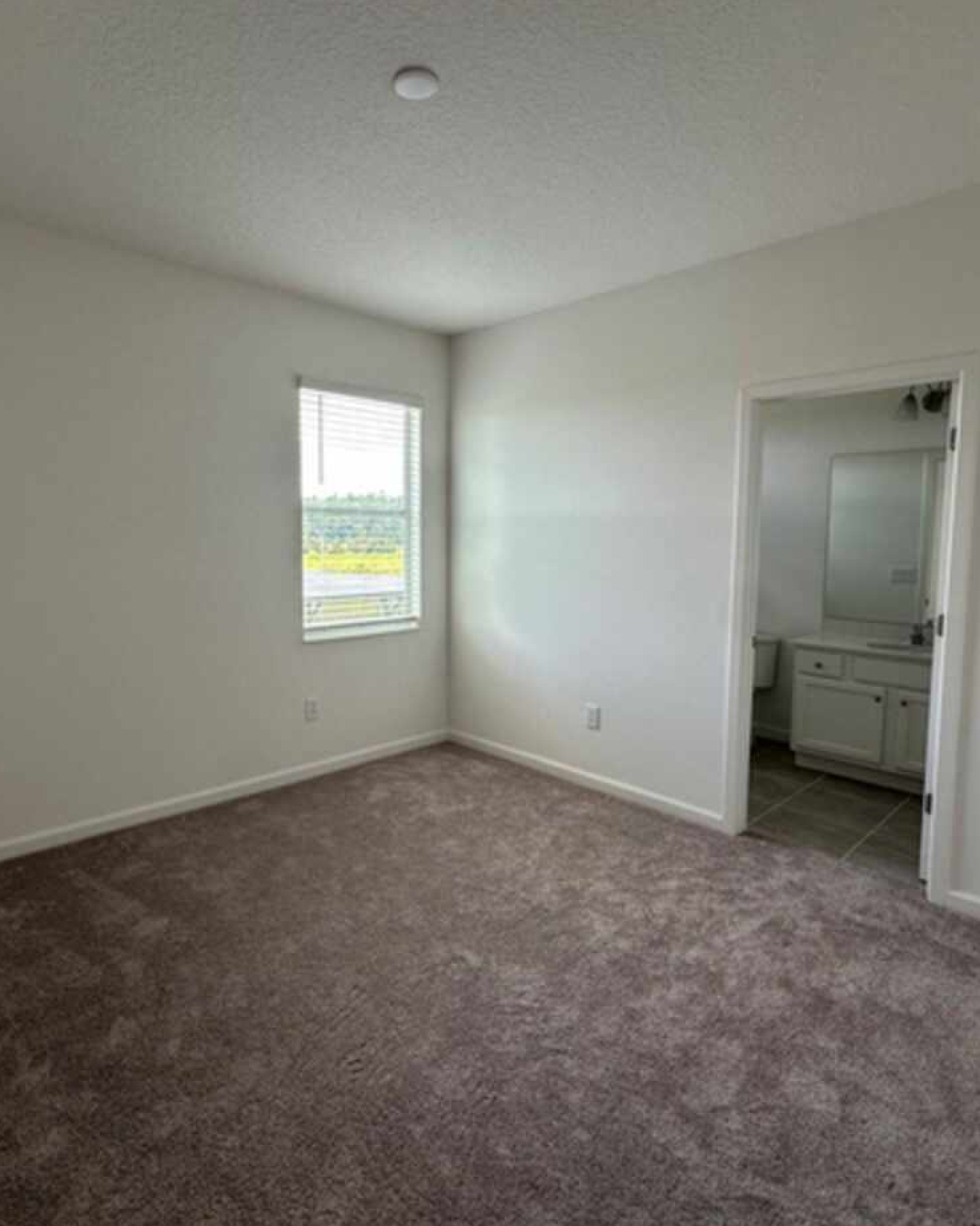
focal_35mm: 19
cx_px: 451
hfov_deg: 70.7
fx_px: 689
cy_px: 591
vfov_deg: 83.3
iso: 64
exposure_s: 1/120
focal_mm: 2.22
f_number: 2.2
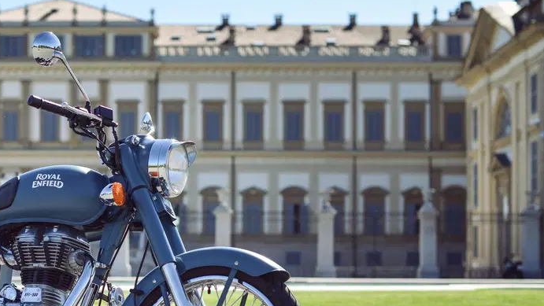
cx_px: 83
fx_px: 1313
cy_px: 219
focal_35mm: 91
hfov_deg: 23.0
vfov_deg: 13.3
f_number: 3.2
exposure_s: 1/1250
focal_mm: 50
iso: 100
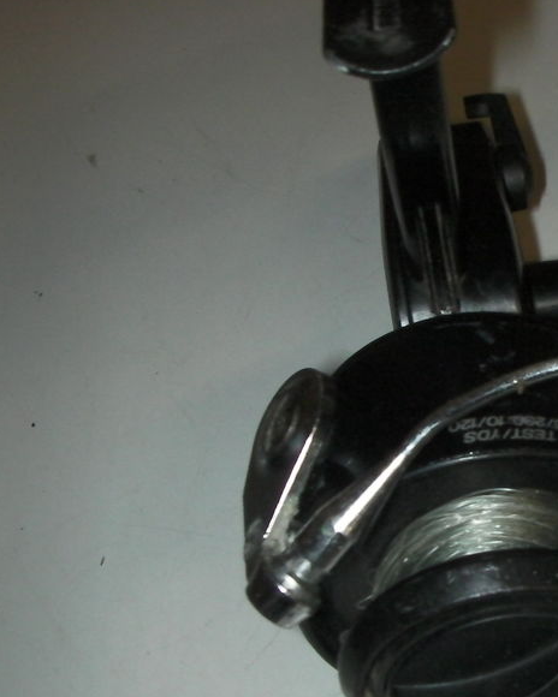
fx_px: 1321
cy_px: 389
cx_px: 557
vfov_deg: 29.5
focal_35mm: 64
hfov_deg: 22.9
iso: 200
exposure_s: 1/30
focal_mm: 6.3
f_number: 5.6
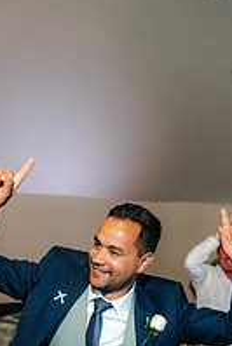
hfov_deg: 17.2
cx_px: 59
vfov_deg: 24.4
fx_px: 762
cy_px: 353
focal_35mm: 79
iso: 640
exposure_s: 1/200
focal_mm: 35
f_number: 2.5
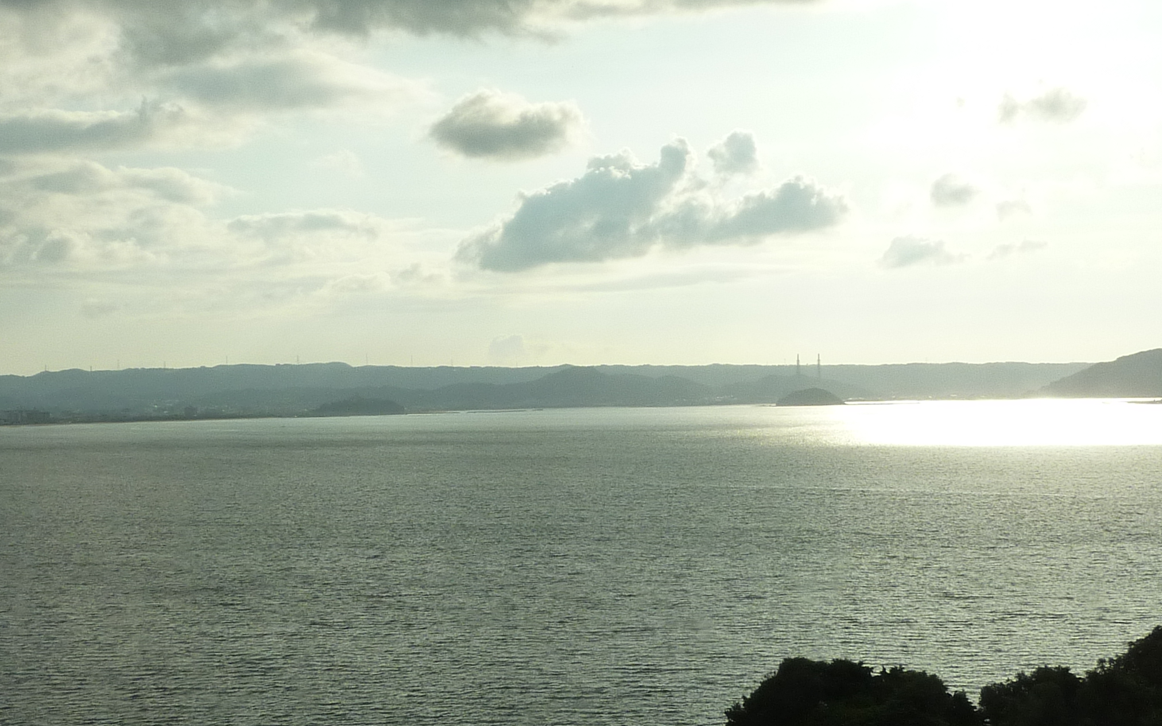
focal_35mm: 59
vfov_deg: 22.0
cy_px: 406
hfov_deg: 34.5
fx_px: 1868
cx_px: 581
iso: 125
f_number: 5.6
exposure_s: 1/640
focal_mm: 5
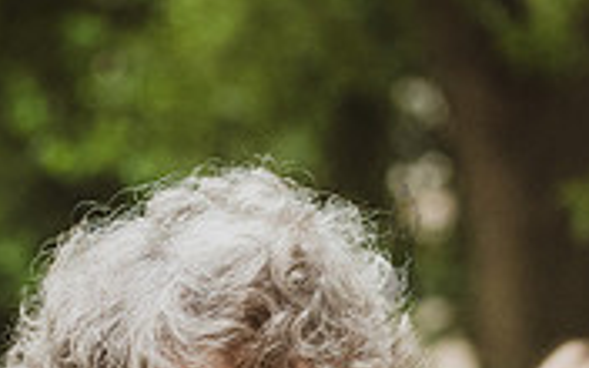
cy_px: 681
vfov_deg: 2.5
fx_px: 8299
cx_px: 778
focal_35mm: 517
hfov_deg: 4.1
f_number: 5
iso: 2000
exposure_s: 1/400
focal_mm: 105
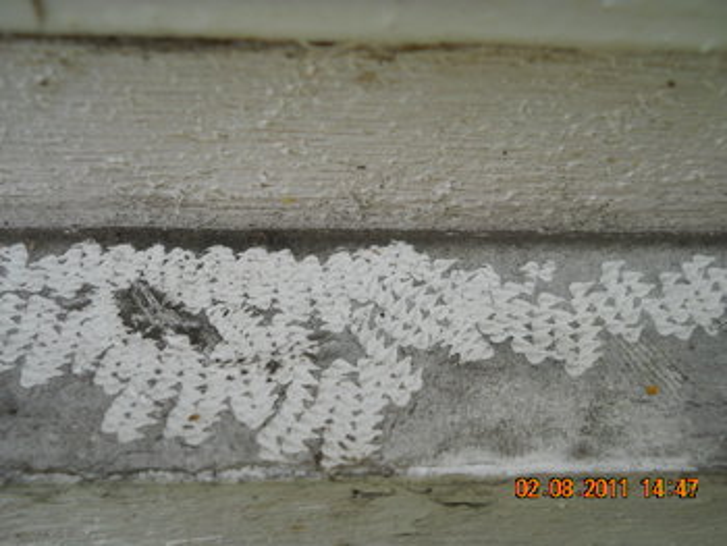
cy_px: 273
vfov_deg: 35.2
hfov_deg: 45.7
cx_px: 364
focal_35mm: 41
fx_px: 862
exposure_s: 1/60
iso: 80
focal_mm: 6.72
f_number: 3.1
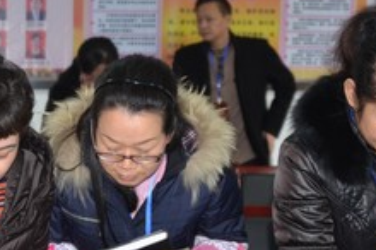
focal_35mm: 109
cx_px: 9
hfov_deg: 18.3
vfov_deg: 12.5
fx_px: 1137
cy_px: 165
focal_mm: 32
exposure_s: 1/60
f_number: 3.8
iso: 800
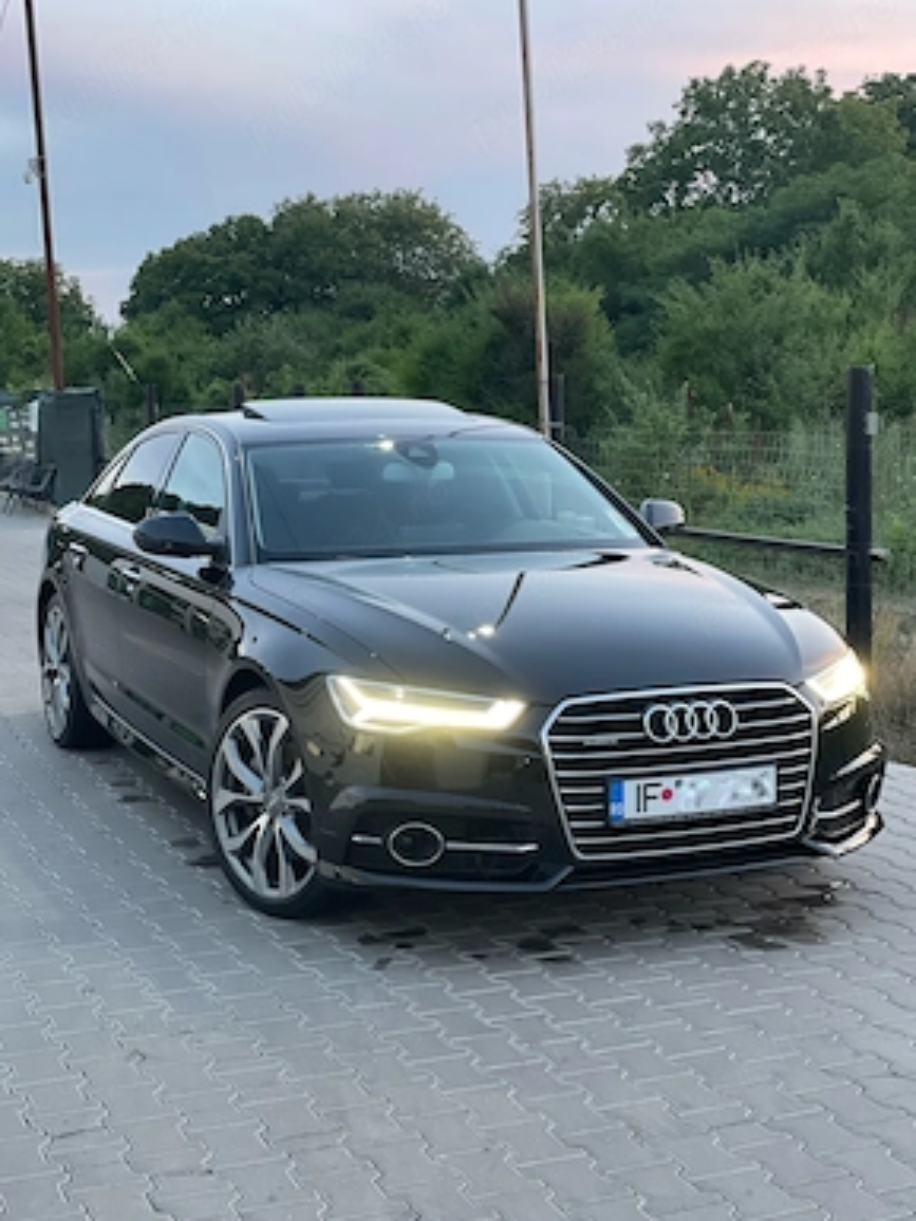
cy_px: 606
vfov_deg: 35.5
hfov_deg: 27.0
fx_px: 1904
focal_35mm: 54
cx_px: 460
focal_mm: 6
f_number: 2
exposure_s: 1/33
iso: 125
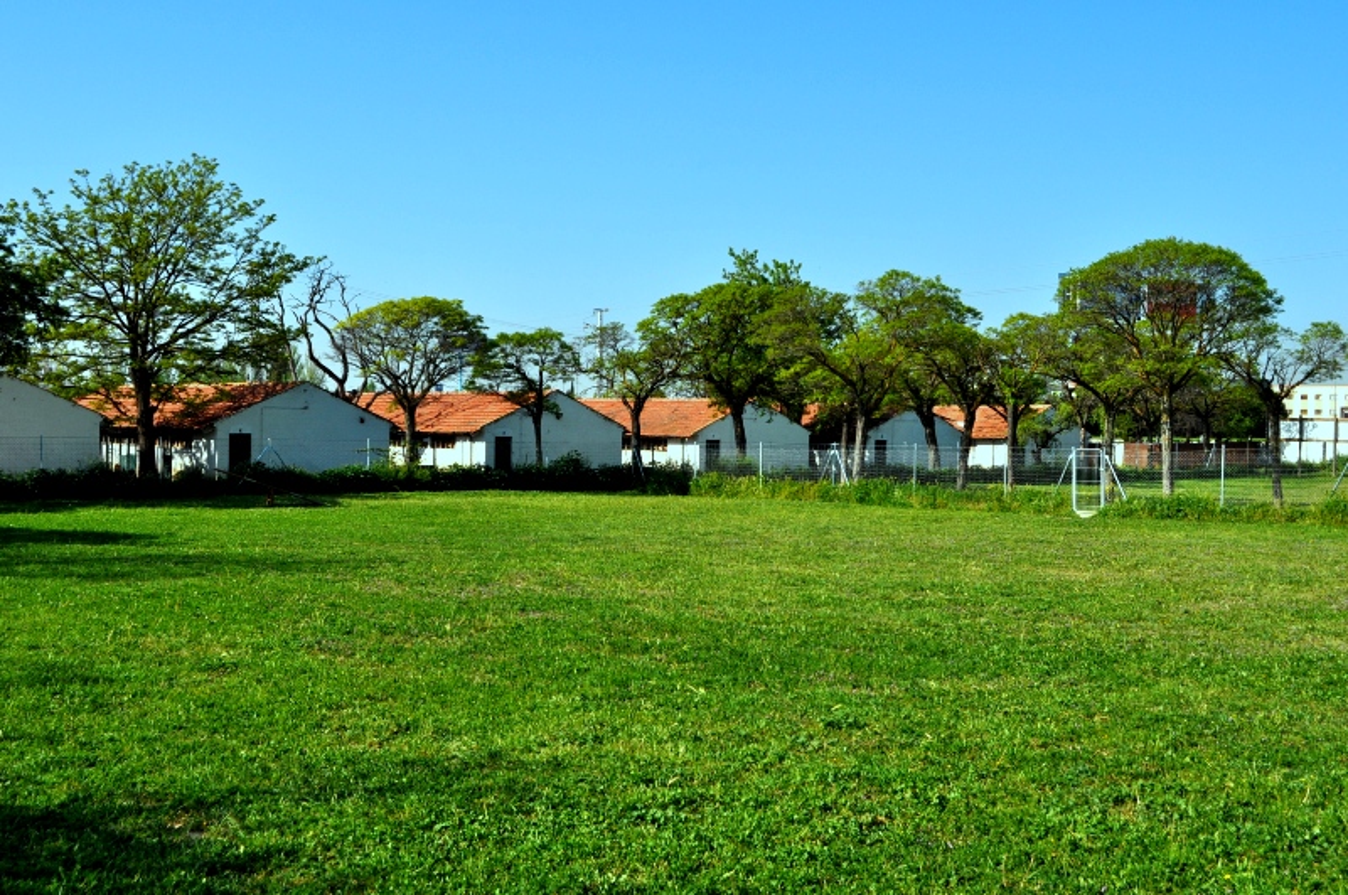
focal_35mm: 42
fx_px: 1570
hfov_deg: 46.5
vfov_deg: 31.8
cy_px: 448
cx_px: 674
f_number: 9
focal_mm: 28
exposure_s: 1/320
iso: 200
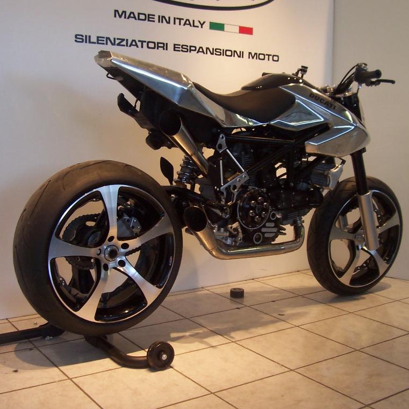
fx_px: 588
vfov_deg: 38.3
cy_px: 206
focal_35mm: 44
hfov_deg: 38.3
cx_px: 211
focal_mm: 5.6
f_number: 2.8
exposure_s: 1/45
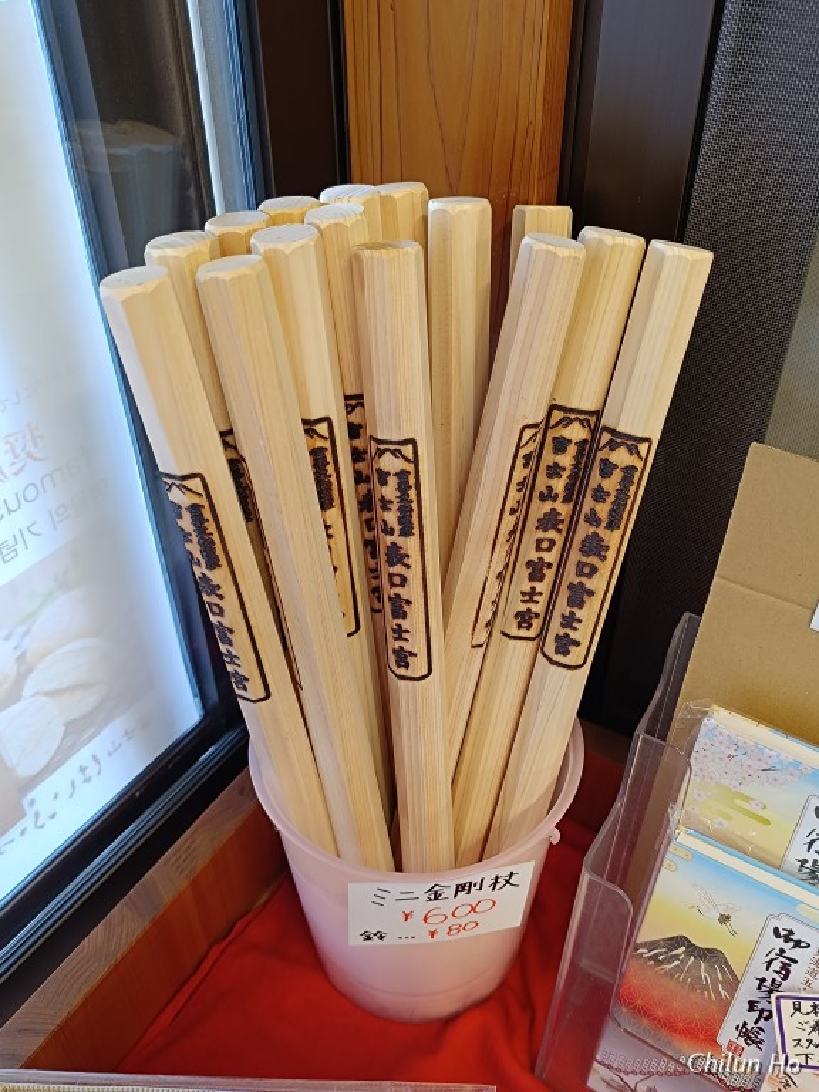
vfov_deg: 71.6
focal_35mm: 24
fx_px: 757
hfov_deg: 56.8
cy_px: 546
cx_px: 410
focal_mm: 6.14
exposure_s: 1/100
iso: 1111
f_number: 1.65
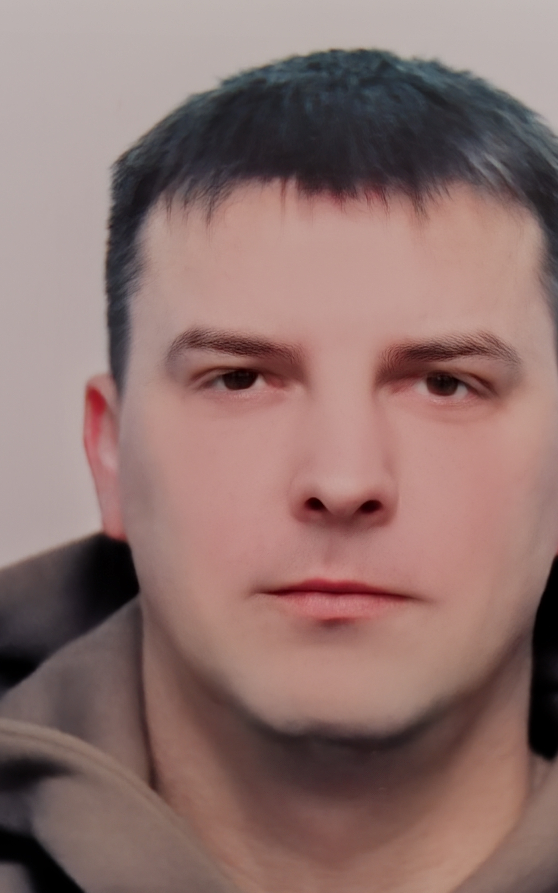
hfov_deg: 22.3
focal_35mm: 58
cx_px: 328
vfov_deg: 35.1
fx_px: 1411
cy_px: 451
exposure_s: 1/50
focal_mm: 6.12
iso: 3200
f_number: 2.4
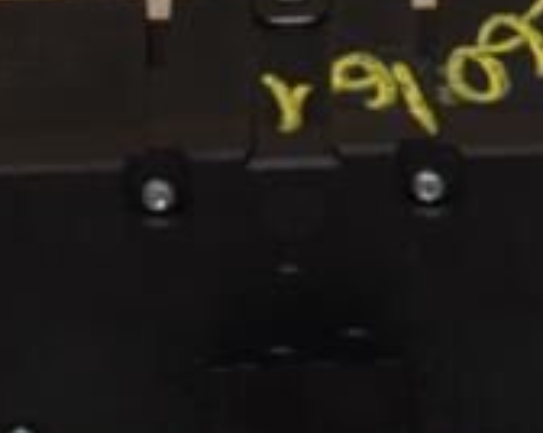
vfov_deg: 3.4
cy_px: 397
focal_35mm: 453
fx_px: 7272
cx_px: 155
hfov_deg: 4.3
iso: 800
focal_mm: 90
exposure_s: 1/200
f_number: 8
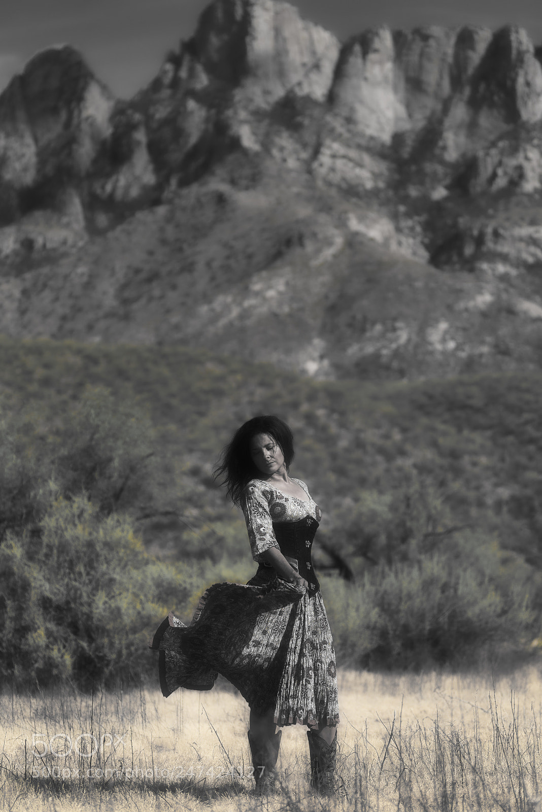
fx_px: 2550
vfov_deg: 18.1
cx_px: 271
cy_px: 406
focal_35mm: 113
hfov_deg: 12.1
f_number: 4
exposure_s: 1/2000
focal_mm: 113
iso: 100
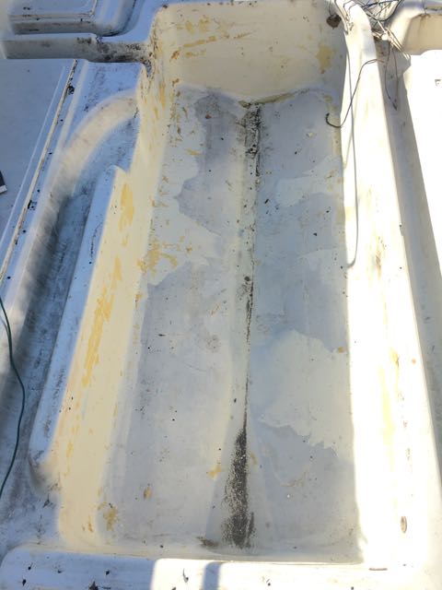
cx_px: 221
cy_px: 295
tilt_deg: -53.5
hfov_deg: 48.2
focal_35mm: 29
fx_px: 494
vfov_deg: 61.7
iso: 25
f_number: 2.2
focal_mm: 4.15
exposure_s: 1/534
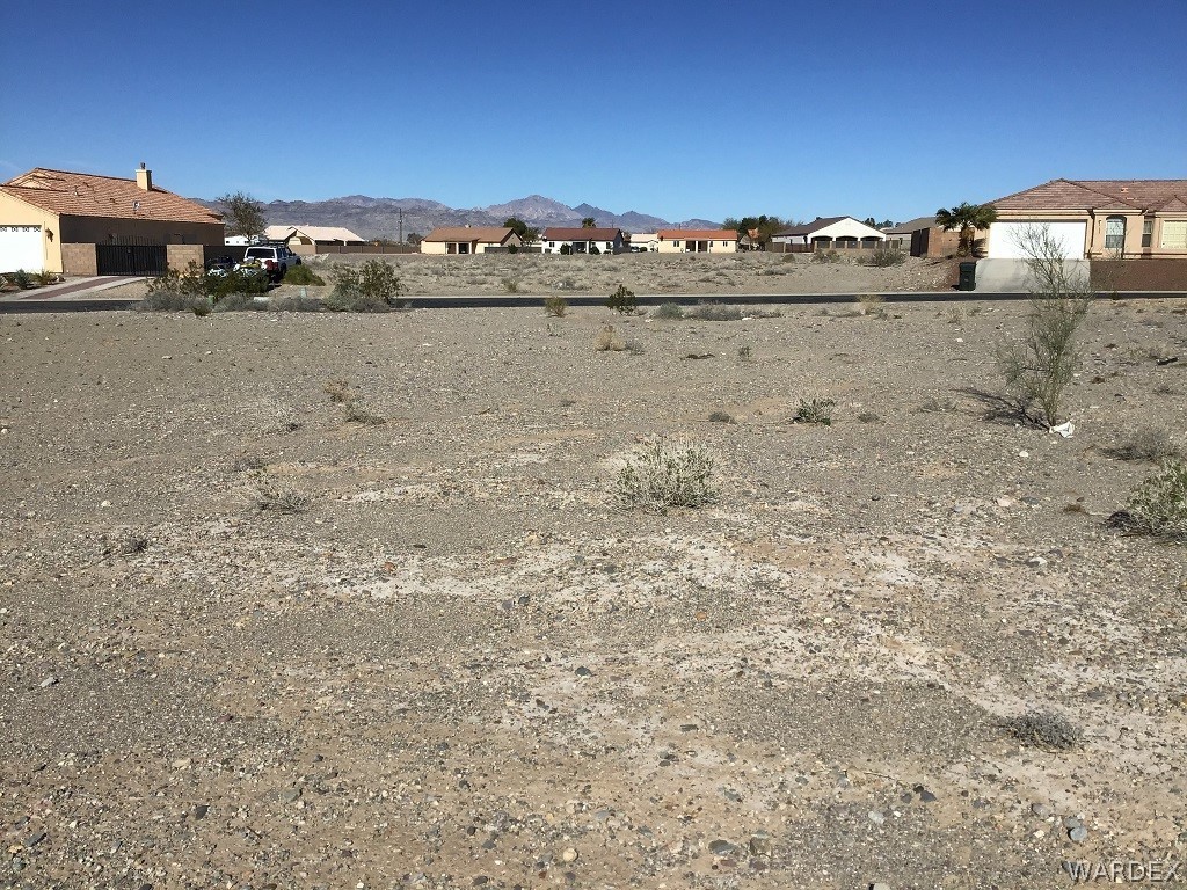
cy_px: 445
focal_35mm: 31
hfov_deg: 58.4
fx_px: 1063
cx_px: 594
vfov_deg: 45.4
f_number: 2.4
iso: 25
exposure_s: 1/3135
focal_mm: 3.3
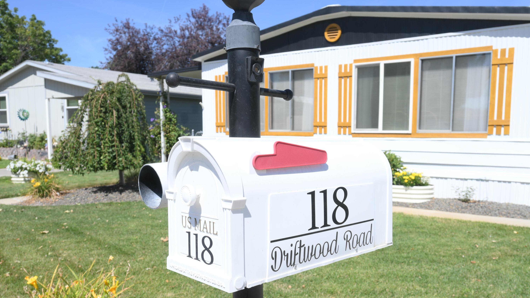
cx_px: 269
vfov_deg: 37.3
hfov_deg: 62.2
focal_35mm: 31
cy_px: 179
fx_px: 439
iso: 100
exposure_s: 1/320
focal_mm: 19.5
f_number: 6.3
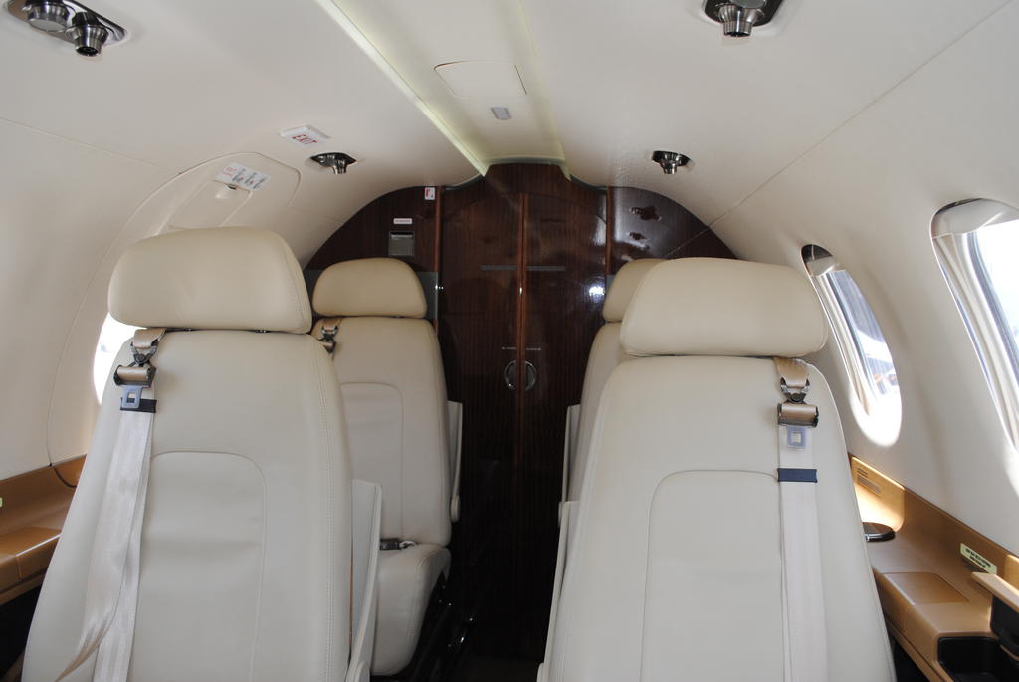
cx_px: 510
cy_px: 341
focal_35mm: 30
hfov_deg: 61.9
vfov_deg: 43.7
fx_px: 850
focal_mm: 20
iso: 400
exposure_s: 1/200
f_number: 6.3
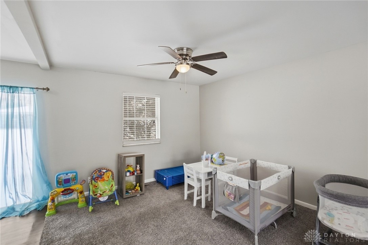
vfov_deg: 77.2
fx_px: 153
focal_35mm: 15
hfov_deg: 100.4
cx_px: 184
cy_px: 122
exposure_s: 1/500
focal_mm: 10
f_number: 4
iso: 100
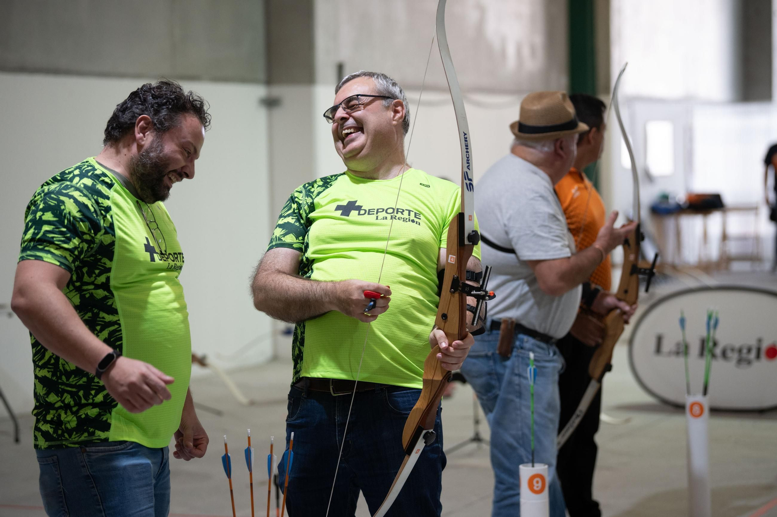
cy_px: 258
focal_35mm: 92
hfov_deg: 22.1
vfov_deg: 14.9
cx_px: 388
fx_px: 1985
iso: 1000
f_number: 2.8
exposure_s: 1/250
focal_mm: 92
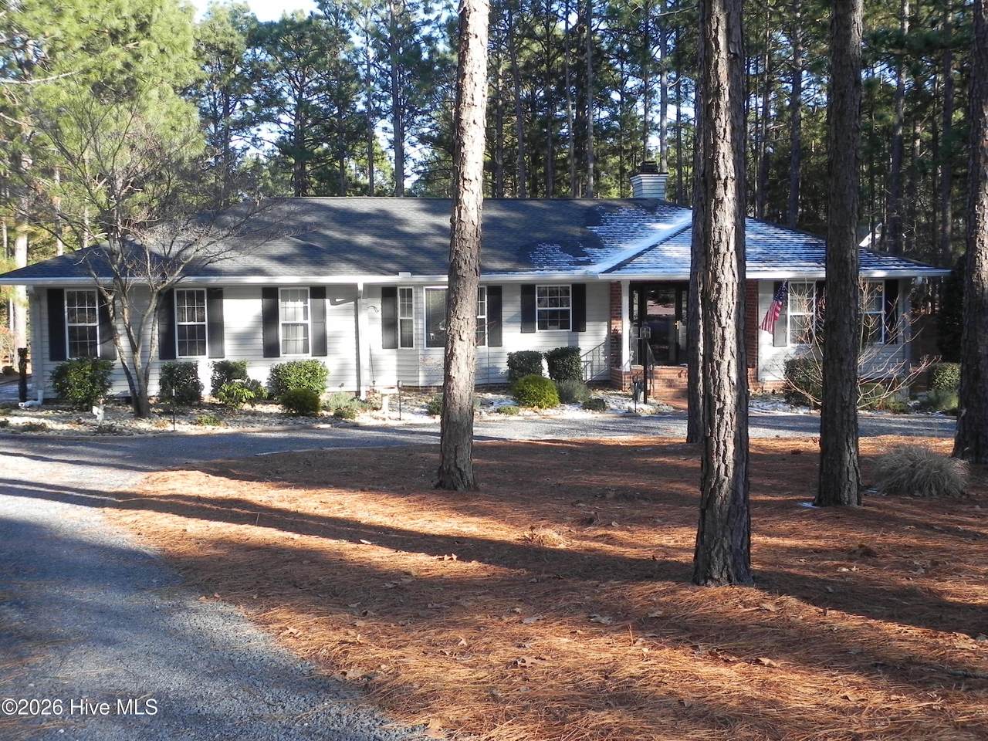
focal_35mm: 41
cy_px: 370
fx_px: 1170
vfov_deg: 35.1
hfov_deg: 45.8
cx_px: 494
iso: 160
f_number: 4.5
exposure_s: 1/196
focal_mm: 7.3
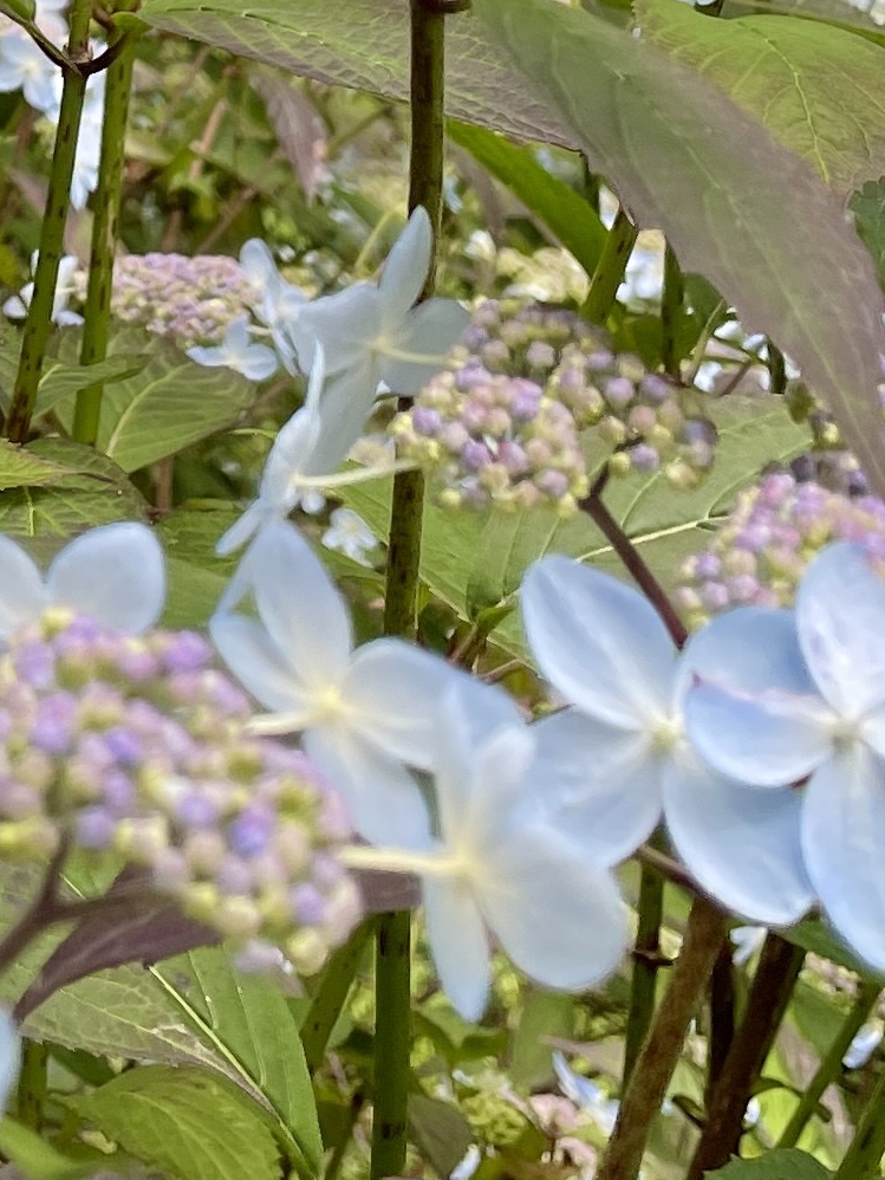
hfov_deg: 13.5
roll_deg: -2.7
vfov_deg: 17.3
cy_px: -450
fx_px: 3578
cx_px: -306
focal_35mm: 105
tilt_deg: -15.3
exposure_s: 1/216
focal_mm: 4.2
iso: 32
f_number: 1.6
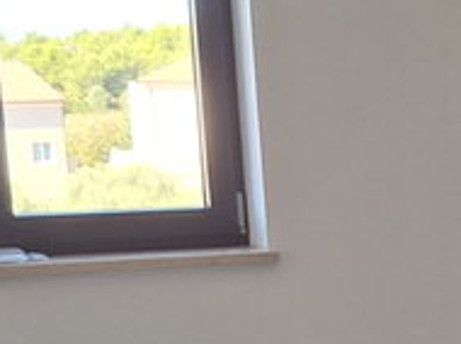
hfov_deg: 13.5
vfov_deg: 10.6
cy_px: 489
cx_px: 755
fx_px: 1796
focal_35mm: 135
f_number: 1.8
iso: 64
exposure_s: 1/120
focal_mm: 4.69
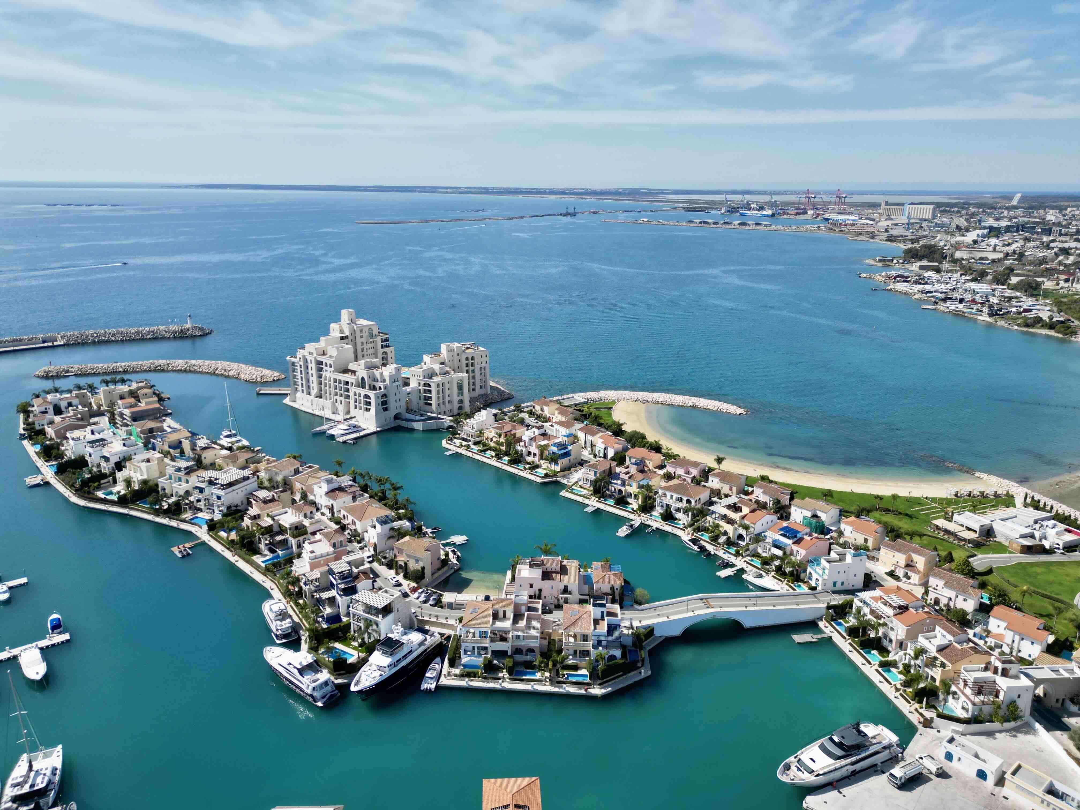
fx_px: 749
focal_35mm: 24
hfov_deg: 71.6
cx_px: 540
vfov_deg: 56.8
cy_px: 405
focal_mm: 6.72
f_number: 1.7
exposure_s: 1/3200
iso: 130
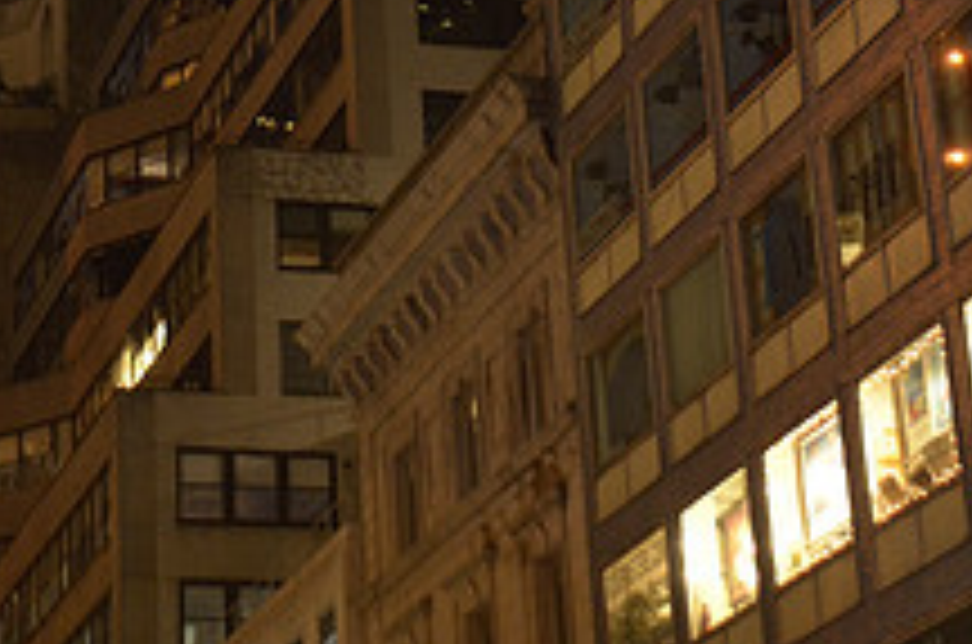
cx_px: 346
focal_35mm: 113
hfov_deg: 18.1
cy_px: -216
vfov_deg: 11.7
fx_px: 3044
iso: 800
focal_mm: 28
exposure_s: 1/10
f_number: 4
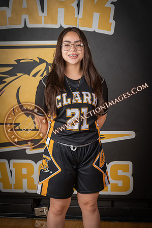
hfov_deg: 15.9
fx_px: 546
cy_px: 114
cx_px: 76
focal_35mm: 86
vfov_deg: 23.7
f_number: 9
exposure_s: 1/125
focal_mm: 86
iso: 100
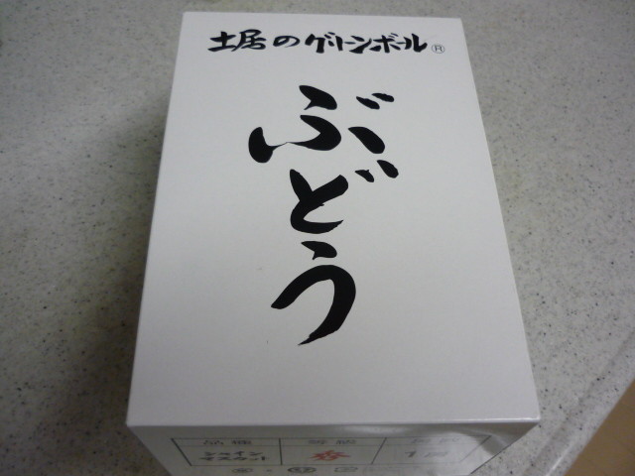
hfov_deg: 55.4
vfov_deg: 42.9
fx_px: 605
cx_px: 318
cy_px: 238
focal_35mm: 33
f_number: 2.8
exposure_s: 1/30
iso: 320
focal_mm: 5.5
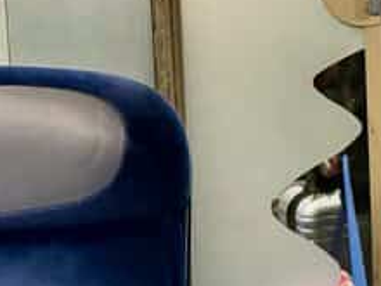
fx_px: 1200
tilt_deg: -0.7
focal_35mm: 109
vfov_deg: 13.2
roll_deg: +2.1
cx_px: 473
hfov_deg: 17.1
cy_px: -55
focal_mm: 6.76
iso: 1000
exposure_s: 1/35
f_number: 1.78
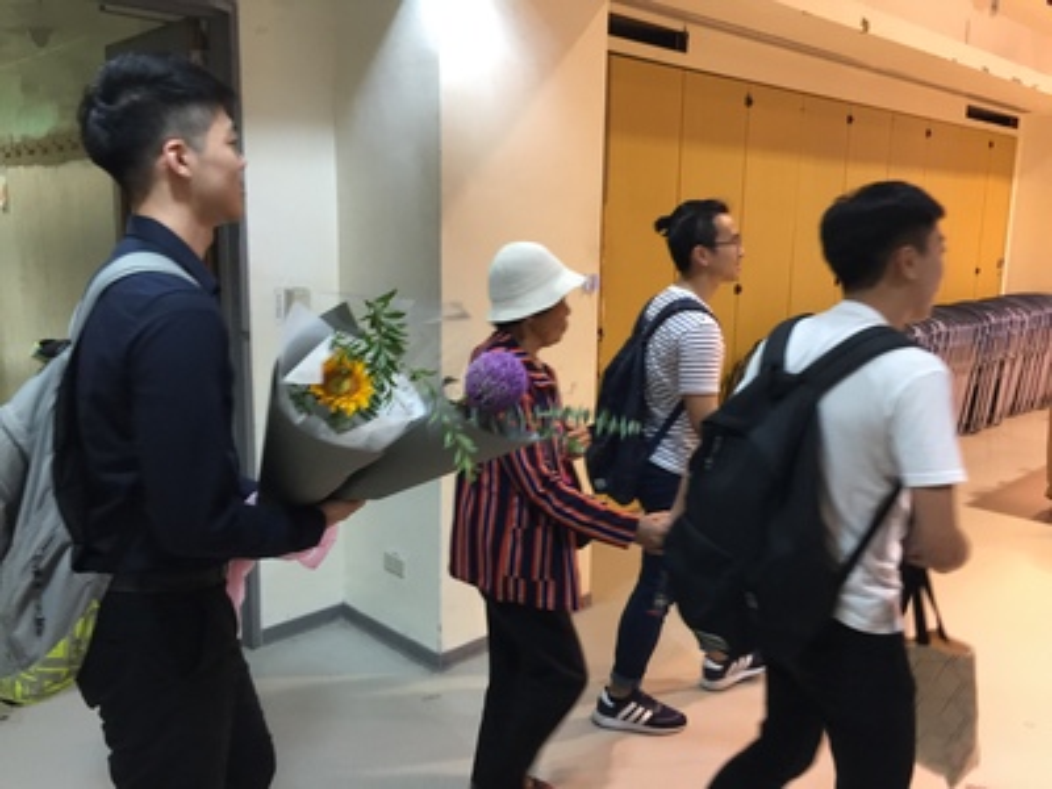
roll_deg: -1.9
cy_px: 394
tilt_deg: -11.5
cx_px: 526
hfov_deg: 61.7
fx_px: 881
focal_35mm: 29
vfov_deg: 48.2
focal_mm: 4.15
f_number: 2.2
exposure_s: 1/15
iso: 80
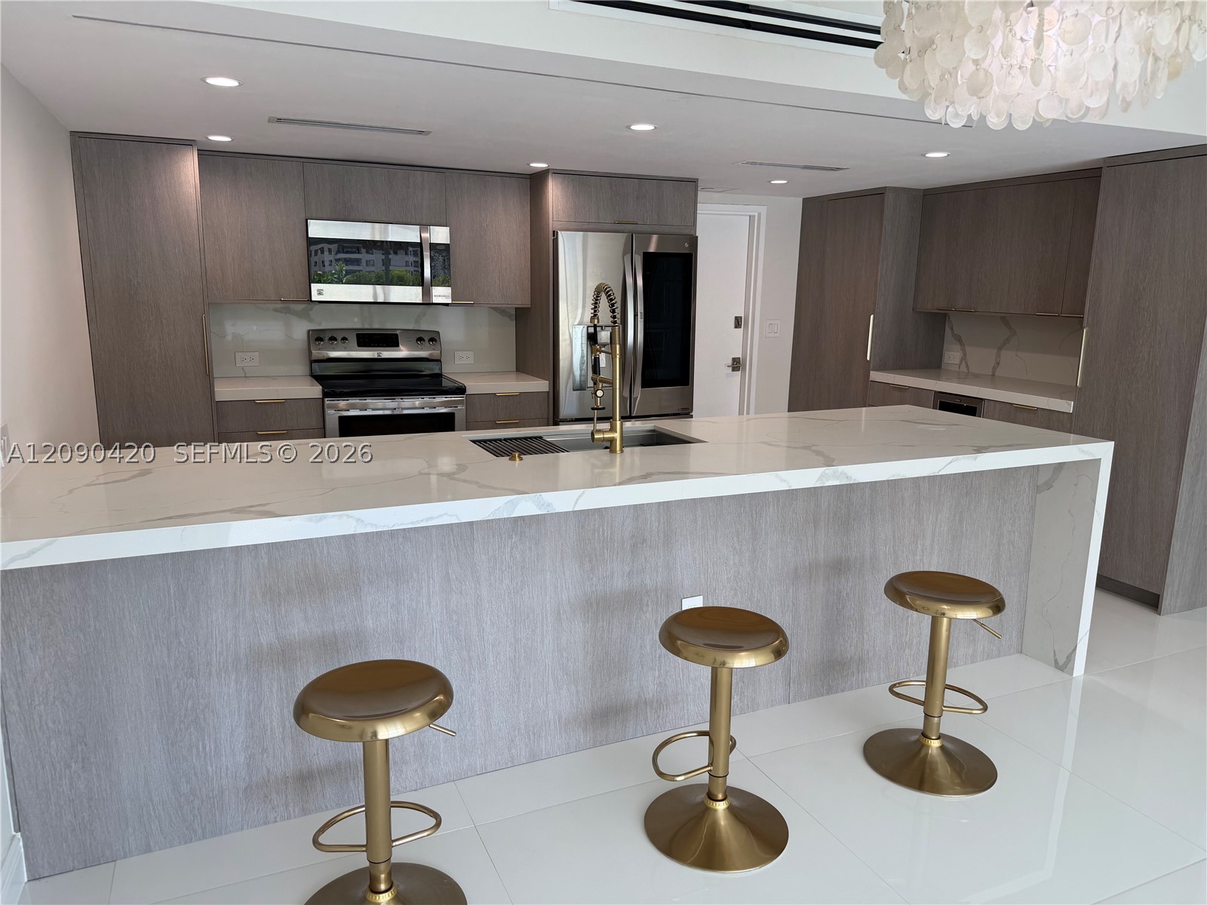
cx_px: 604
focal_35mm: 24
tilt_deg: -11.0
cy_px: 452
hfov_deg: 71.6
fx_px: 837
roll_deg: -0.5
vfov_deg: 56.8
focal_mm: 6.76
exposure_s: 1/178
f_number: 1.78
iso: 64
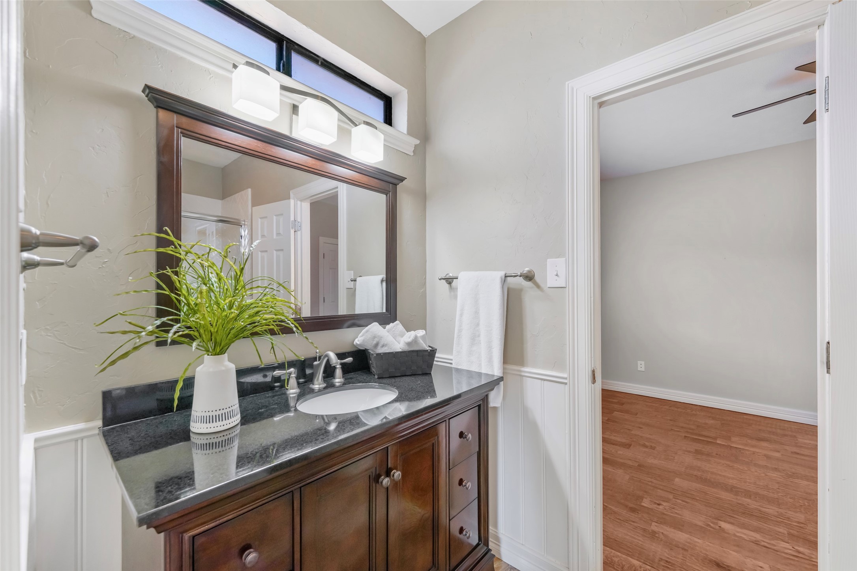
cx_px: 428
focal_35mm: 14
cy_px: 286
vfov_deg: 81.2
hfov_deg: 104.2
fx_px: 333
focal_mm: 14
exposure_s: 1/5
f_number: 9
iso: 640
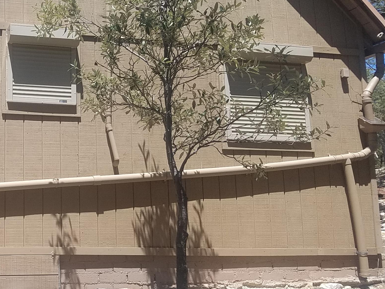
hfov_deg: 35.2
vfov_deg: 29.1
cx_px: 16
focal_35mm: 50
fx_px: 556
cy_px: 127
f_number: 1.7
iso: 50
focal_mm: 4.2
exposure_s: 1/1716
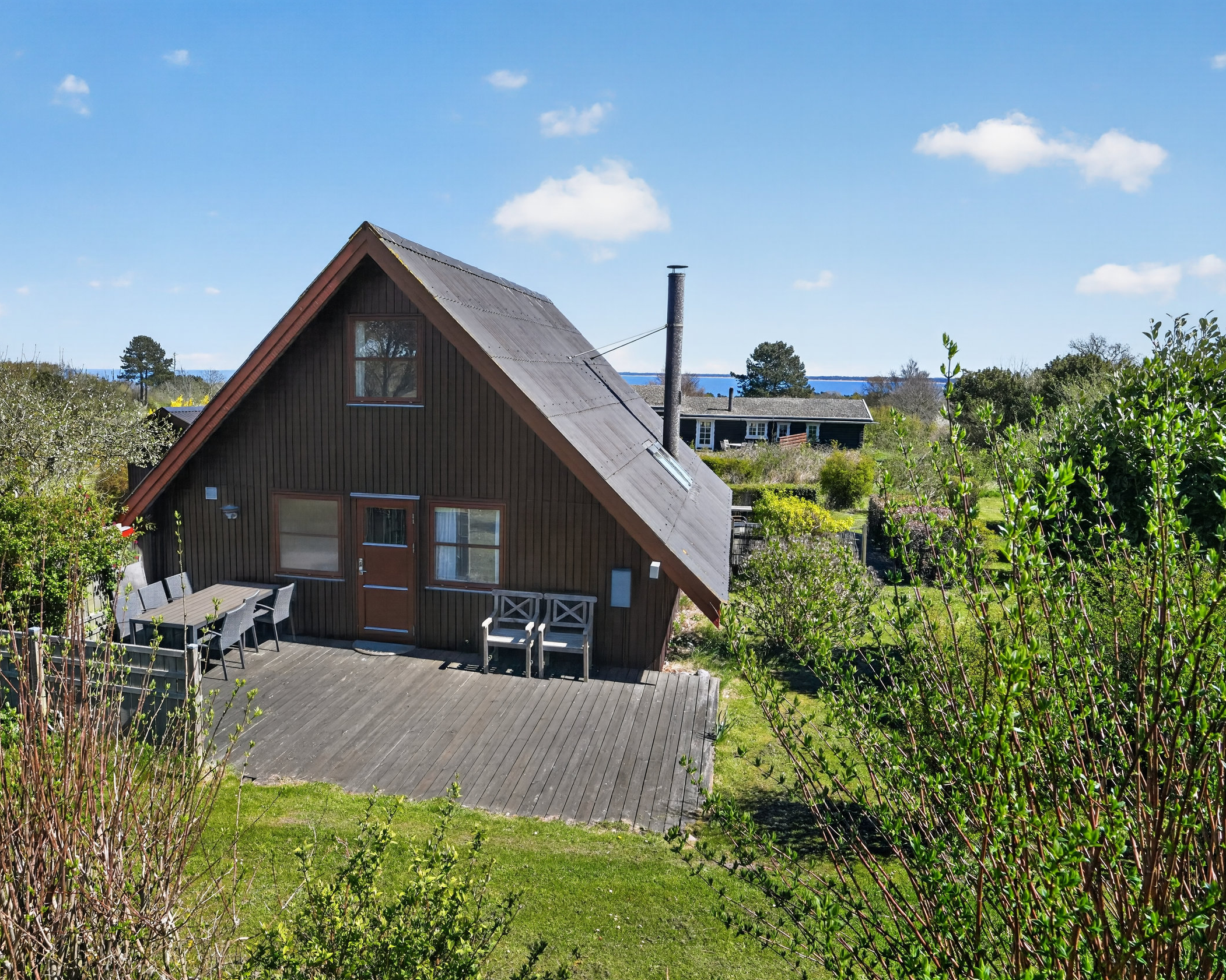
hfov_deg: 69.7
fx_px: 871
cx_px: 502
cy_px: 495
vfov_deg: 58.8
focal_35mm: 24
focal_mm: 21
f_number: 7.1
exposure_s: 1/800
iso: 400
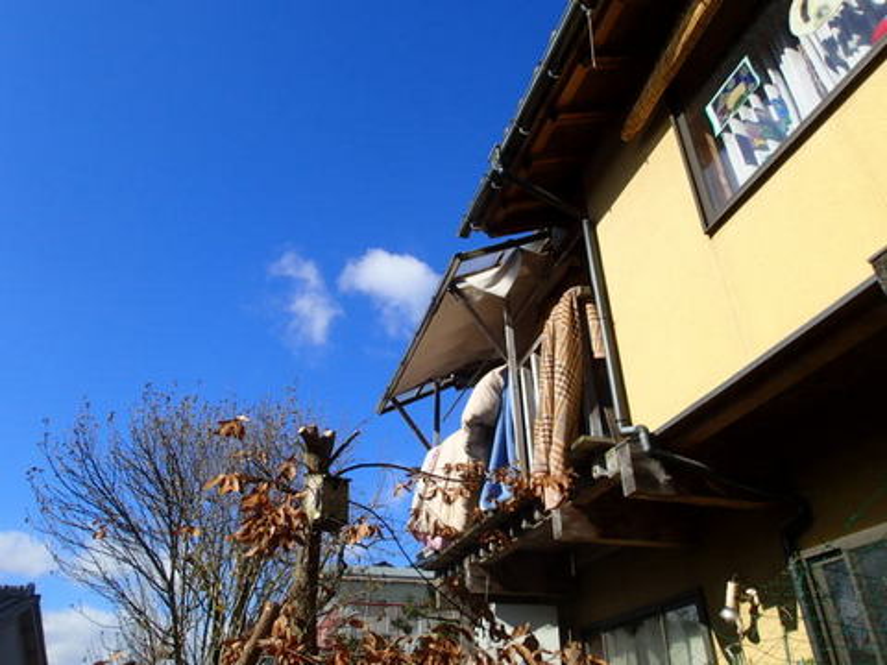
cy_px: 332
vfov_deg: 54.9
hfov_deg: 69.4
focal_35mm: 25
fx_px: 641
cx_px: 444
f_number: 8
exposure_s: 1/200
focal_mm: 4.5
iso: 100
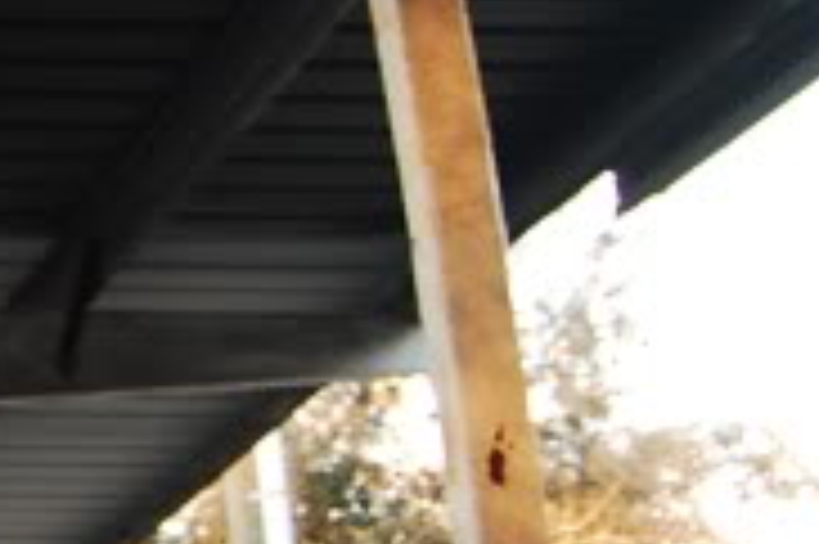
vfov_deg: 8.9
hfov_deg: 11.6
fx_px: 3455
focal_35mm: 152
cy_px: -67
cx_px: -1001
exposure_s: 1/25
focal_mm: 18
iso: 200
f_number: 5.6
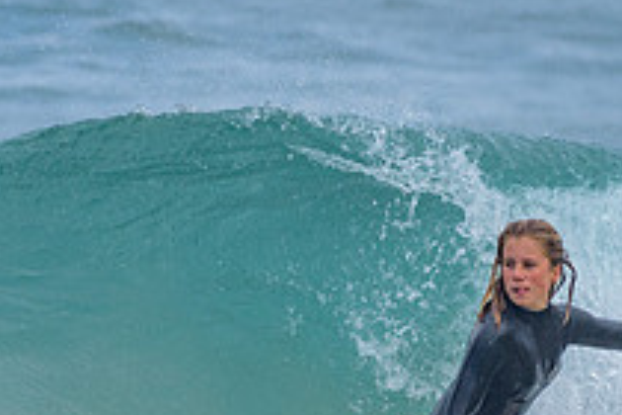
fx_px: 29301
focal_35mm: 1696
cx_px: 309
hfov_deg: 1.2
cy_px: 358
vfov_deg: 0.8
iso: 400
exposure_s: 1/2000
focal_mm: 500
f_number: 5.6
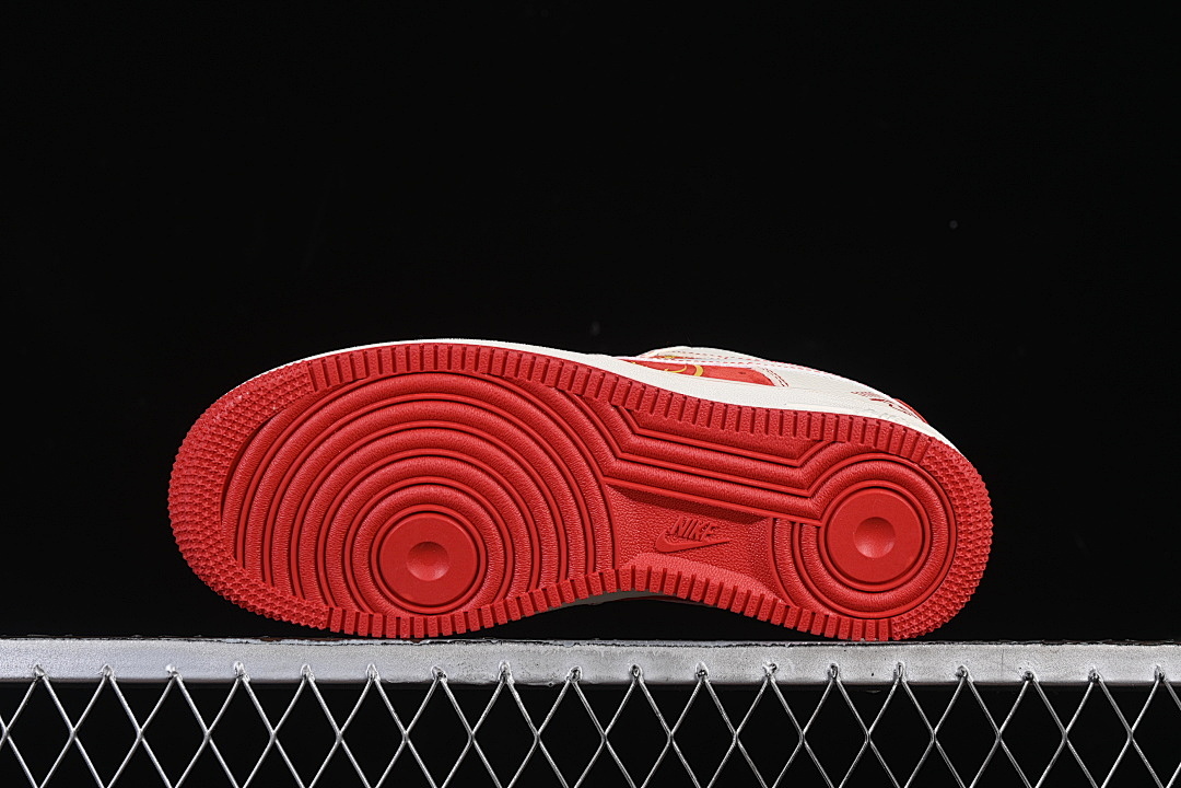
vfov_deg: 18.2
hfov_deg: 27.0
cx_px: 590
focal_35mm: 75
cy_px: 394
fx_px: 2460
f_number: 8
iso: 160
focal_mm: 50
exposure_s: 1/80
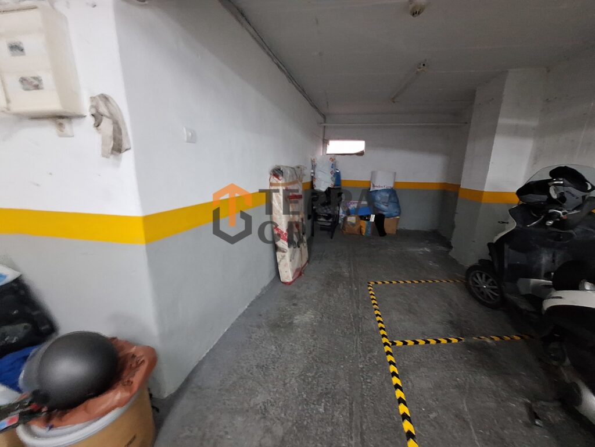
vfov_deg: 89.9
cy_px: 224
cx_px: 298
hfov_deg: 106.2
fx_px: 223
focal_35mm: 13
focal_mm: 1.74
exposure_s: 1/25
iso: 400
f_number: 2.2
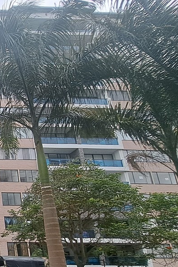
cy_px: 200
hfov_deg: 24.7
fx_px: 245
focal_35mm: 33
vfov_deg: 54.5
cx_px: -118
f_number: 2.2
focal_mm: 1.74
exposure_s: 1/120
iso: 64
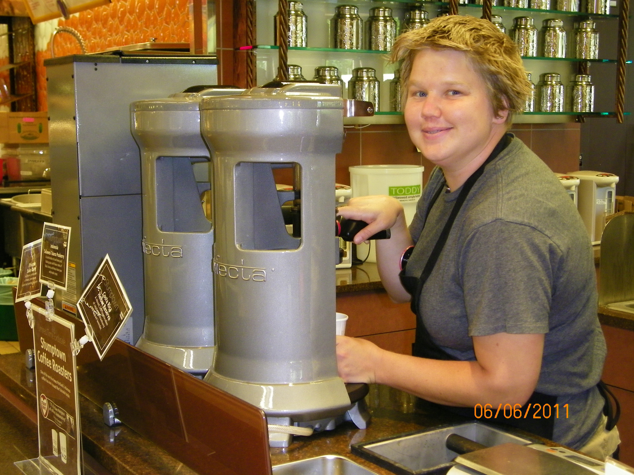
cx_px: 317
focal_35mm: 55
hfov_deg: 34.9
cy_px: 238
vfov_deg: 26.6
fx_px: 1007
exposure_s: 1/30
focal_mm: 9.8
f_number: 3.7
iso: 200
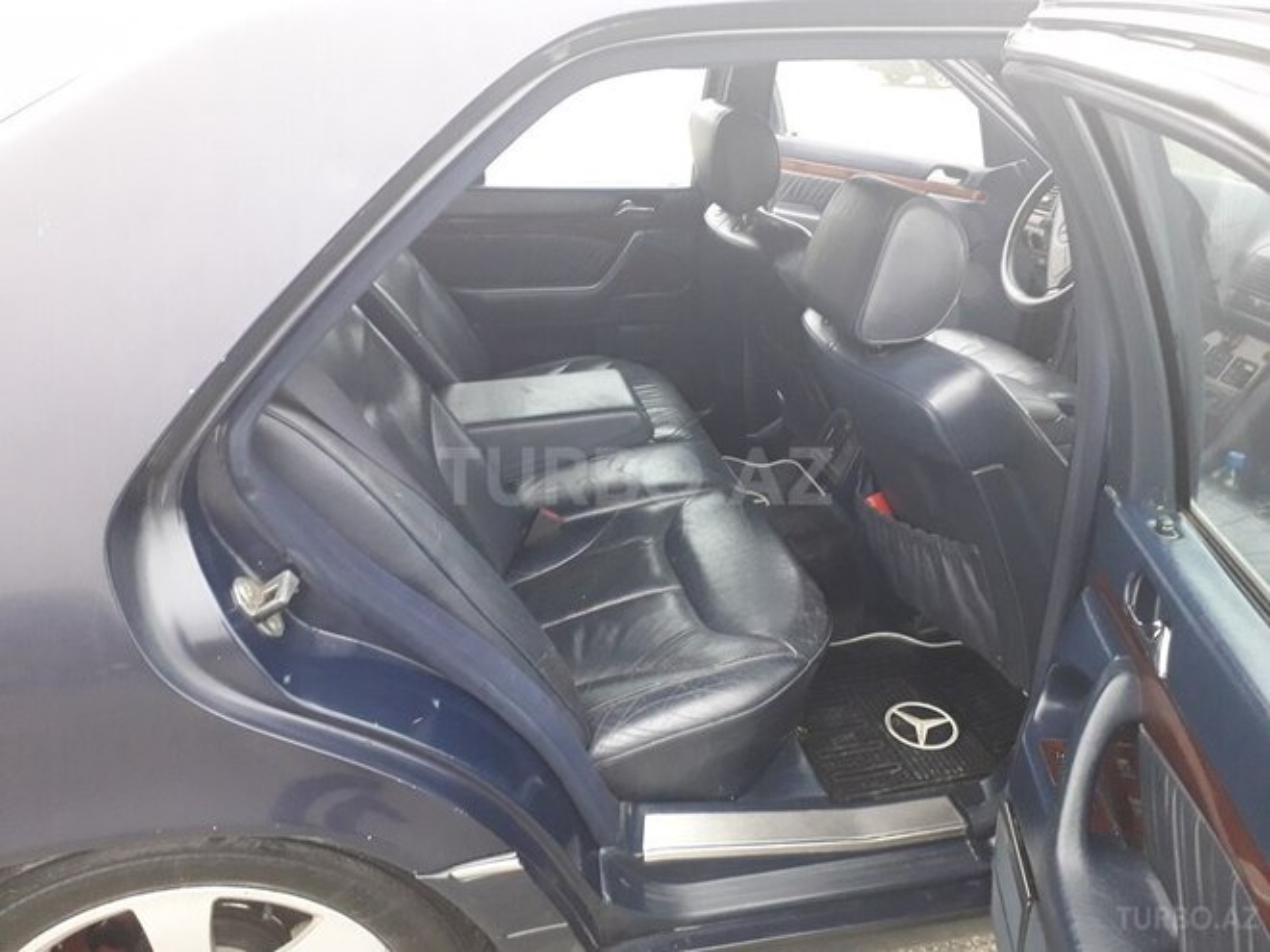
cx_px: 635
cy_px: 476
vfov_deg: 51.4
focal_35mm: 27
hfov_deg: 65.3
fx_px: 991
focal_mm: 3.6
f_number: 1.9
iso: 250
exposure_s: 1/50
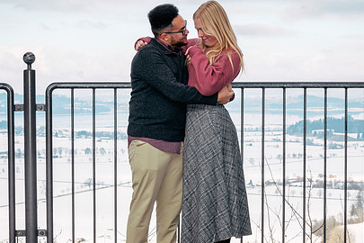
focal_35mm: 109
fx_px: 1102
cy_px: 137
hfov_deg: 18.8
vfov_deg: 12.6
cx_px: 194
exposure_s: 1/200
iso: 250
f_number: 16
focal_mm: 70
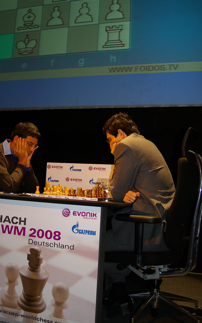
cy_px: 133
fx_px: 361
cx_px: 73
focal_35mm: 41
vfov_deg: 48.0
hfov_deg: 31.1
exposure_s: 1/30
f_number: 4.5
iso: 400
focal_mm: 22
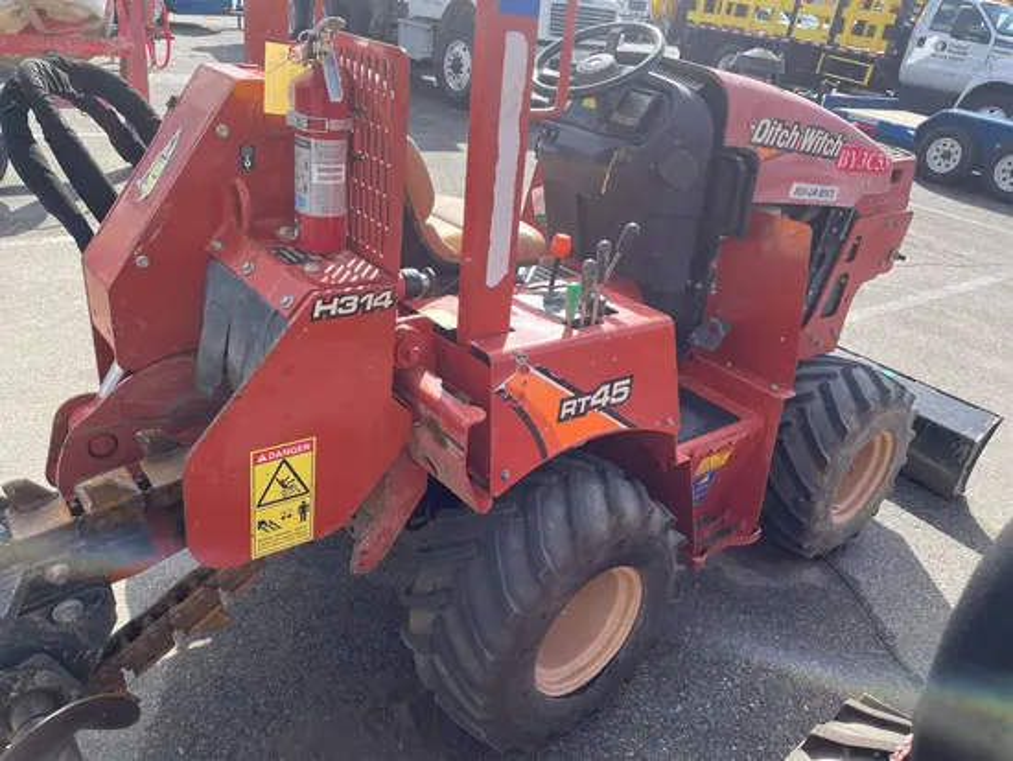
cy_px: 380
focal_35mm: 26
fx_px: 761
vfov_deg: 53.1
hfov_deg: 67.3
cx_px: 506
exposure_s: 1/997
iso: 32
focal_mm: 4.2
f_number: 1.6
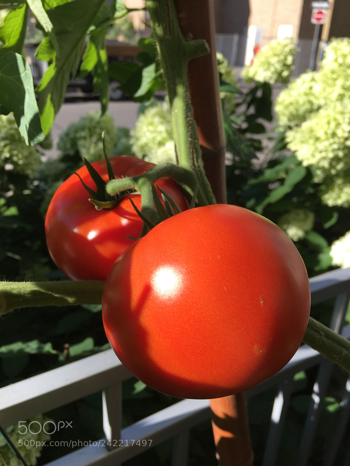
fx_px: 391
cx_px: 175
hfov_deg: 48.2
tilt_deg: -25.9
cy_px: 233
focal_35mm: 29
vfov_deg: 61.7
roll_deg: -1.6
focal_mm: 4.15
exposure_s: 1/732
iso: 25
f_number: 2.2
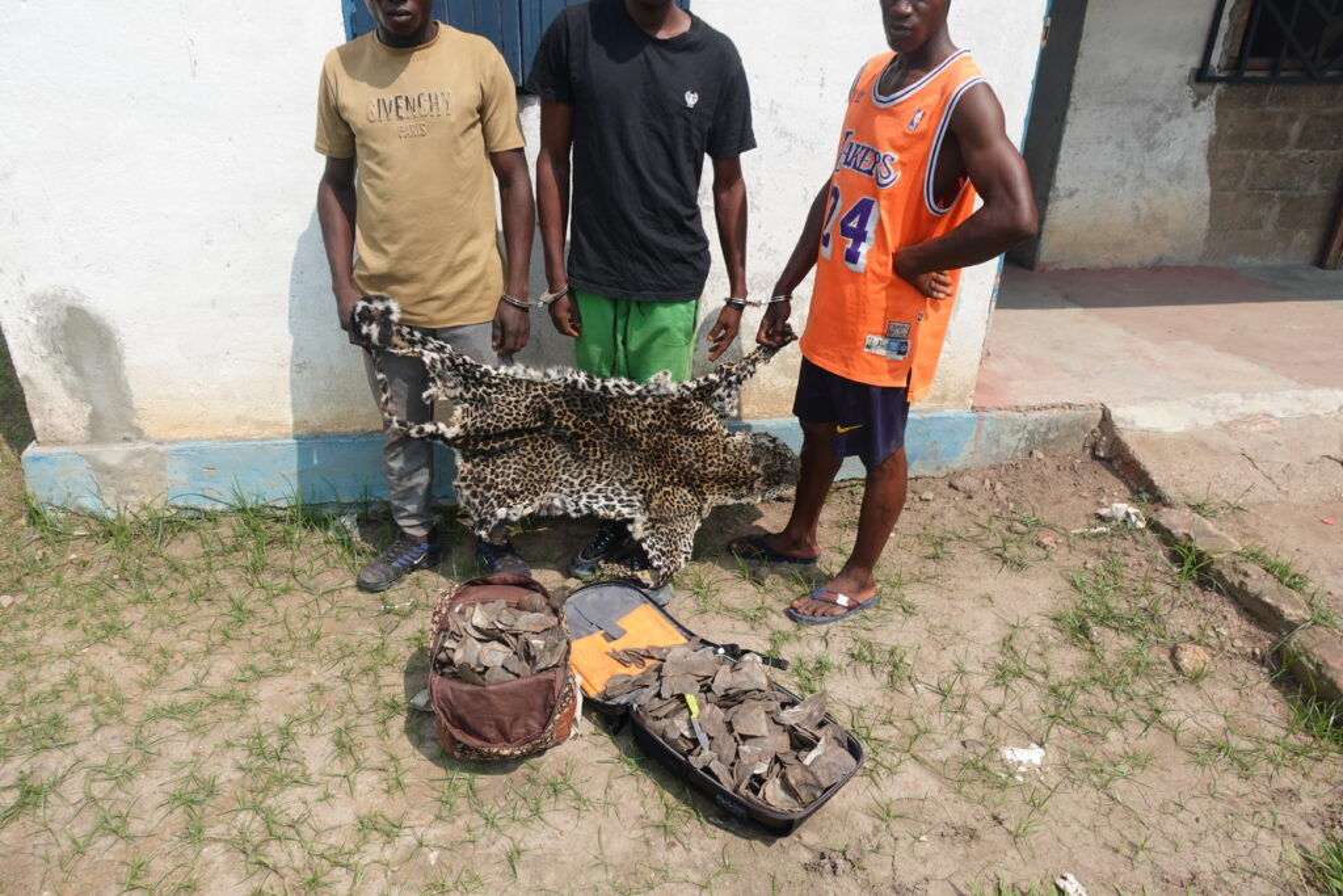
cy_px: 448
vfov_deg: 53.1
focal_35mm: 24
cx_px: 672
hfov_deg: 73.7
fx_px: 895
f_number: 4
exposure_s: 1/125
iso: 125
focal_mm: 9.4
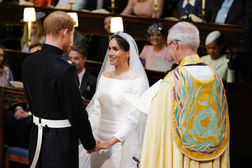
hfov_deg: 15.2
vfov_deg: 10.2
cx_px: 126
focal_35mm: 135
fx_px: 945
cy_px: 84
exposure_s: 1/500
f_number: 2.8
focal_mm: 135
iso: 2500
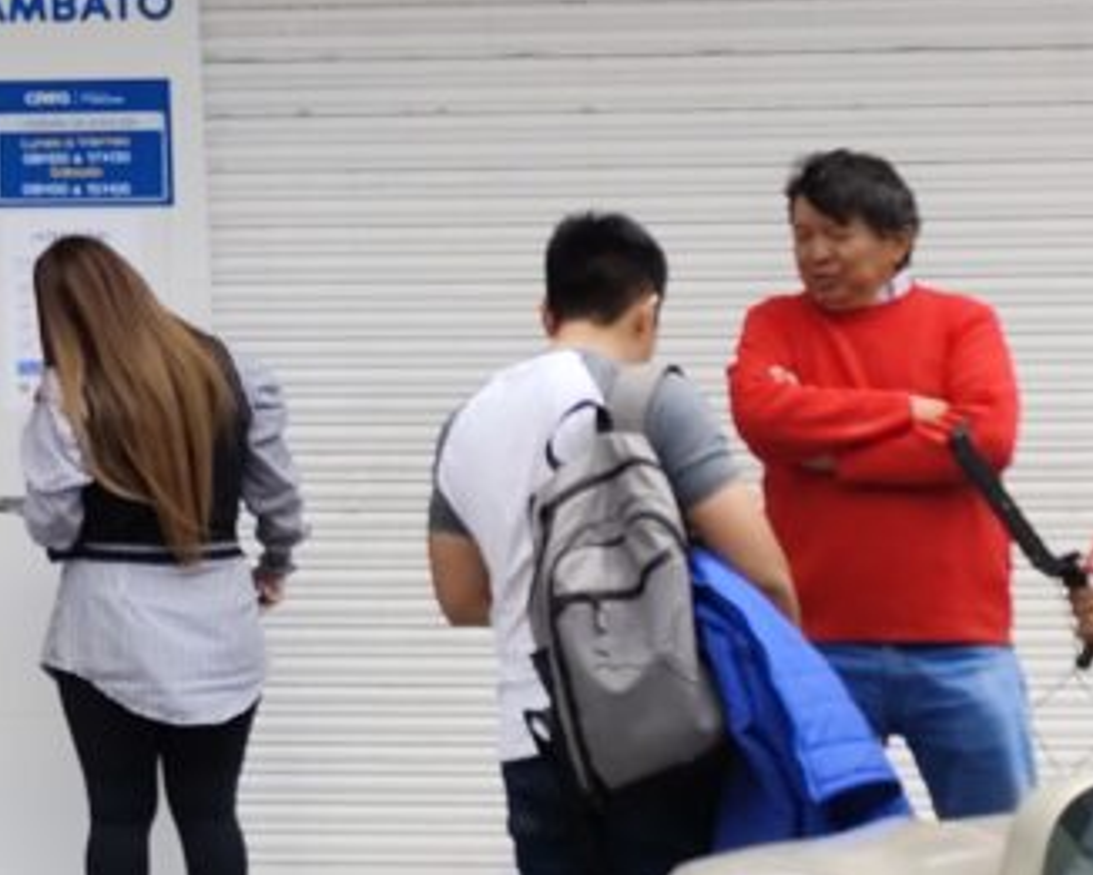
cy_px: -15
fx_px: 3106
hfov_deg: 18.5
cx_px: -359
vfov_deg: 15.7
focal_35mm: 96
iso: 50
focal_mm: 6.19
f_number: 1.65
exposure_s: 1/469
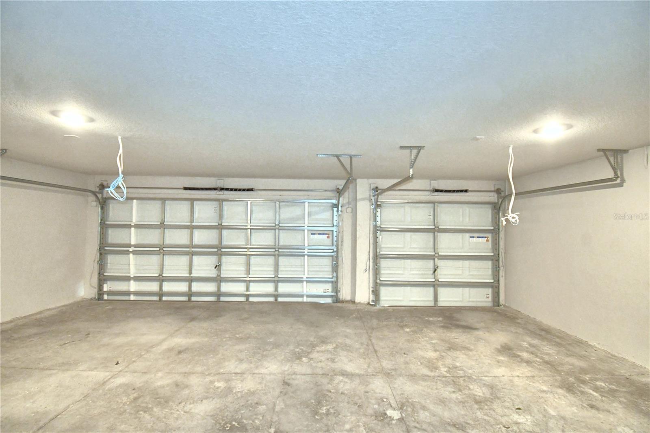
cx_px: 325
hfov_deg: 100.4
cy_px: 216
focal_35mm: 15
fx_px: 271
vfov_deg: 77.3
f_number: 4.5
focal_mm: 10
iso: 1600
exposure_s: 1/30
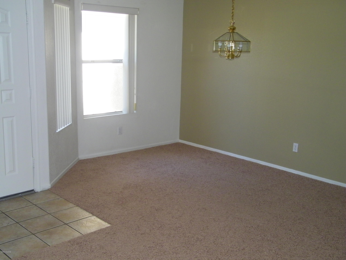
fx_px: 410
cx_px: 173
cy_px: 130
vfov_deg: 35.1
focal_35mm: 41
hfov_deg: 45.8
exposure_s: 1/125
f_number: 3.8
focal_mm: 7.3
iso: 200
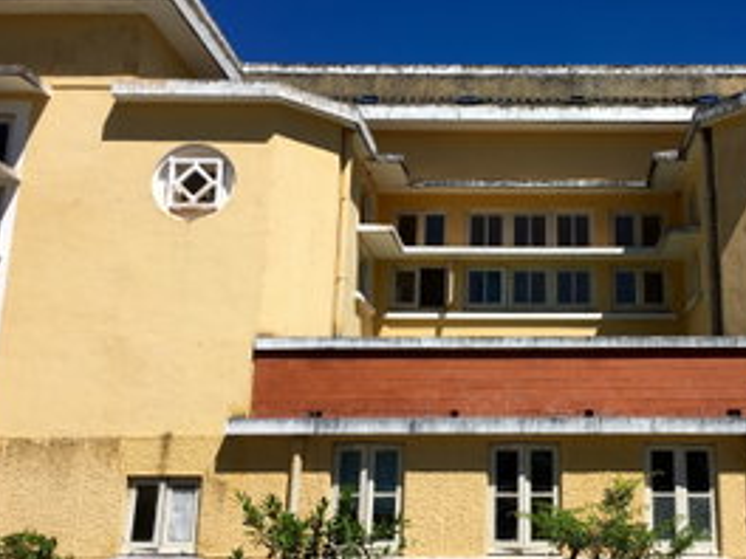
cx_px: 537
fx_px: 948
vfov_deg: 32.9
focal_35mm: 44
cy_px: 260
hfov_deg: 42.0
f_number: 2.2
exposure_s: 1/2024
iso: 25
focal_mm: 4.15
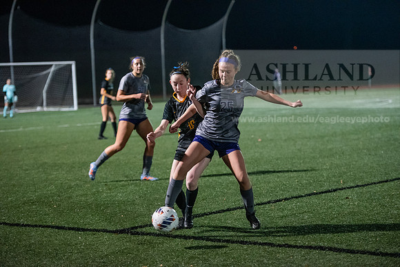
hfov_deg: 20.0
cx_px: 200
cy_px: 134
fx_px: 1134
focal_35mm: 102
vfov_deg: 13.4
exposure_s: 1/1000
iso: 8000
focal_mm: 102
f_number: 2.8
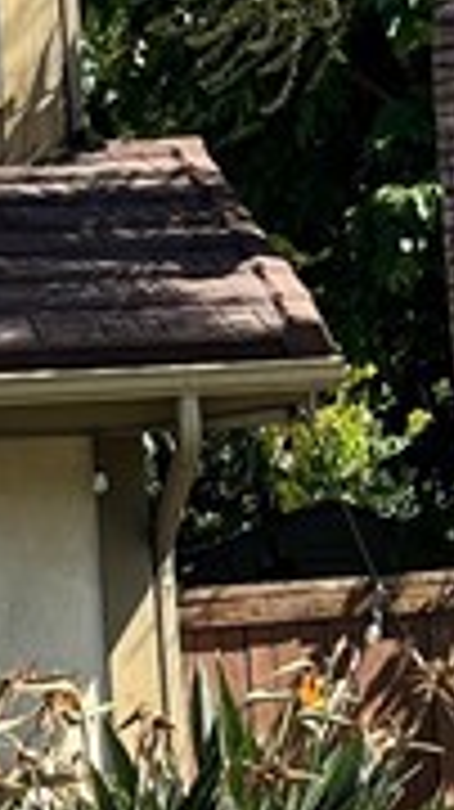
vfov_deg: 13.4
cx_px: 387
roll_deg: +4.8
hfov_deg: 7.5
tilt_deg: +4.6
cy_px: 423
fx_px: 3452
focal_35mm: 161
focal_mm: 5.1
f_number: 1.6
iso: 50
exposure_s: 1/1721
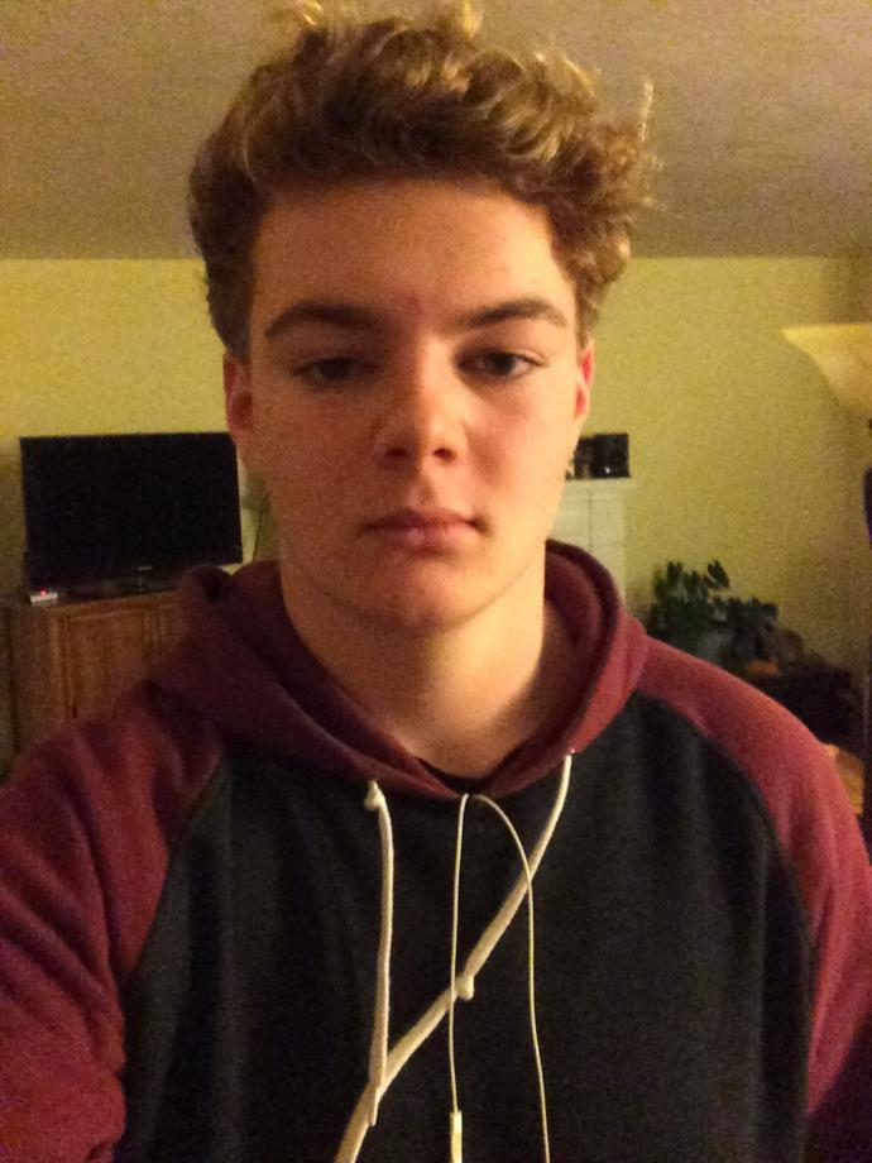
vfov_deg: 58.4
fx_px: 1041
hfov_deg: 45.4
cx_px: 436
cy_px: 582
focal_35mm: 31
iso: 1000
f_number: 2.4
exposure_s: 1/15
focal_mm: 2.15
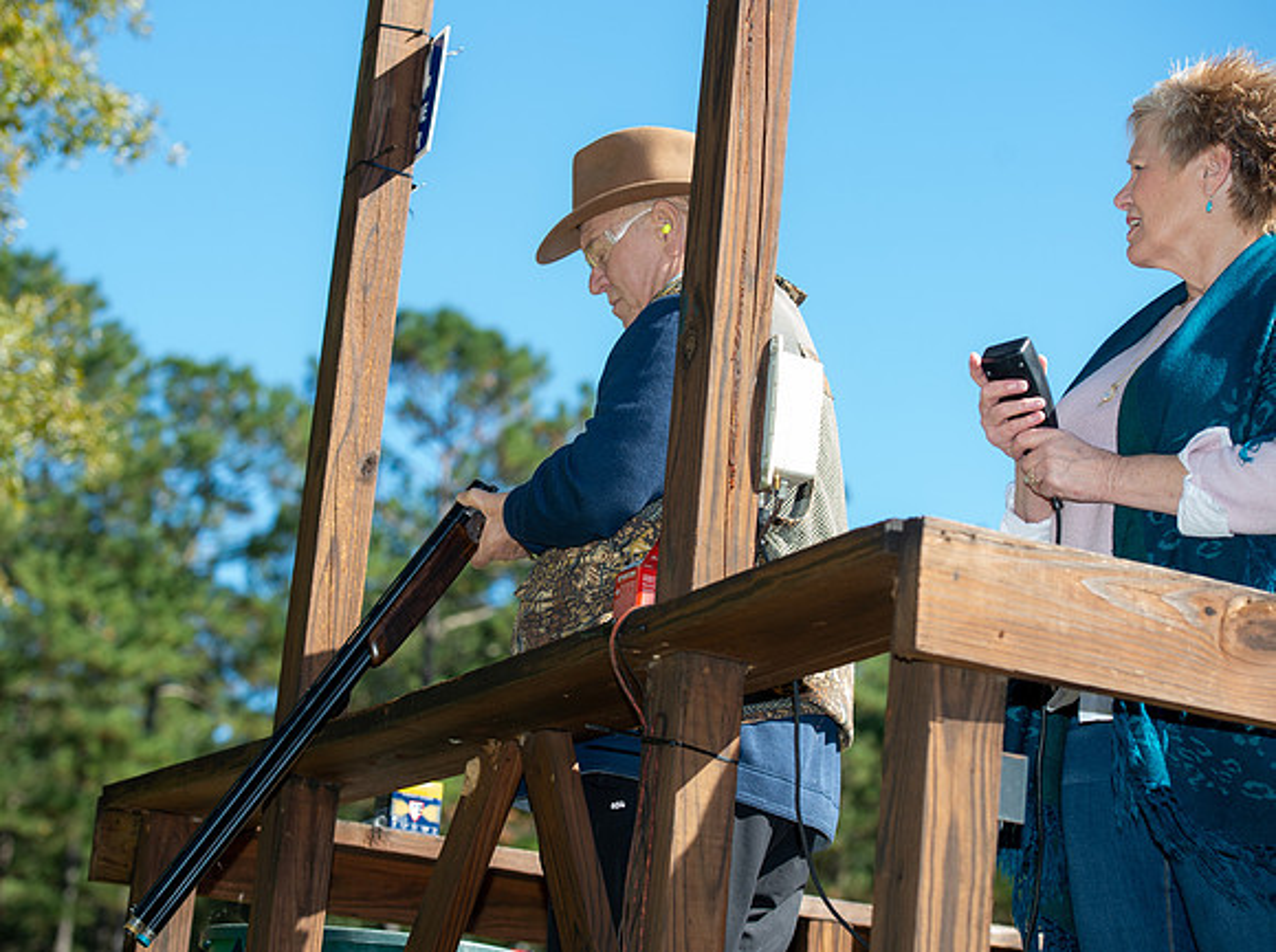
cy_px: 475
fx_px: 3580
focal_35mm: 97
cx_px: 538
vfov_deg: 15.2
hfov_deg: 20.2
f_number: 4.5
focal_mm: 85
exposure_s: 1/200
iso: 125
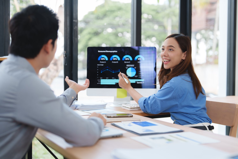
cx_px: 119
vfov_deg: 27.0
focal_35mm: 50
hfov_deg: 39.6
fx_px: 331
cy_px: 80
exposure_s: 1/500
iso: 400
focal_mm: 50
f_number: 2
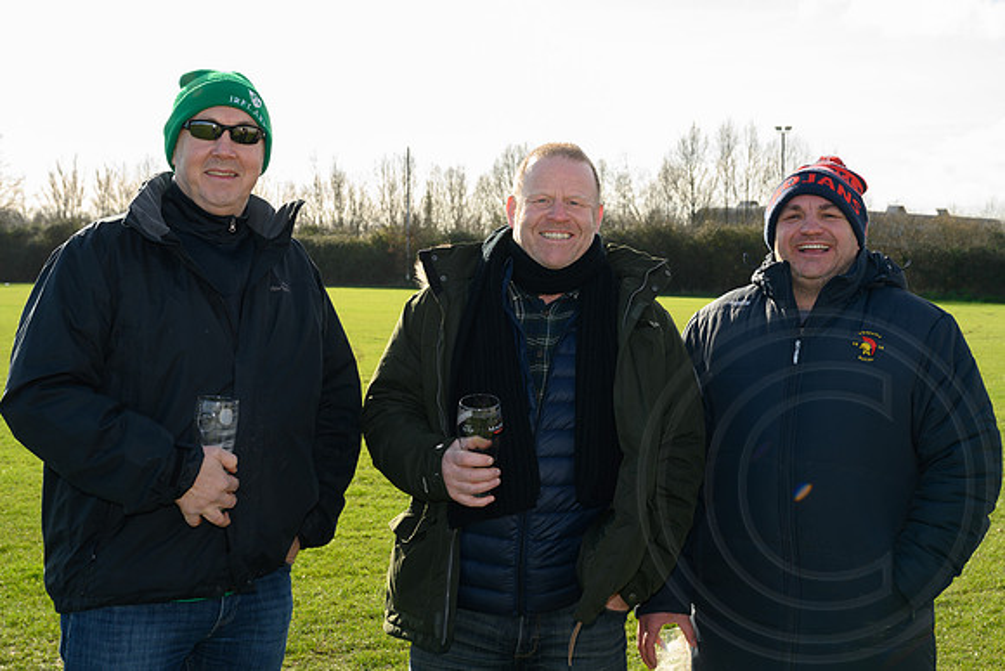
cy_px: 268
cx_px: 576
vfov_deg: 27.3
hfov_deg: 40.0
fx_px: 1375
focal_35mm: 49
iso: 64
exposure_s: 1/100
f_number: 7.1
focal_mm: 41
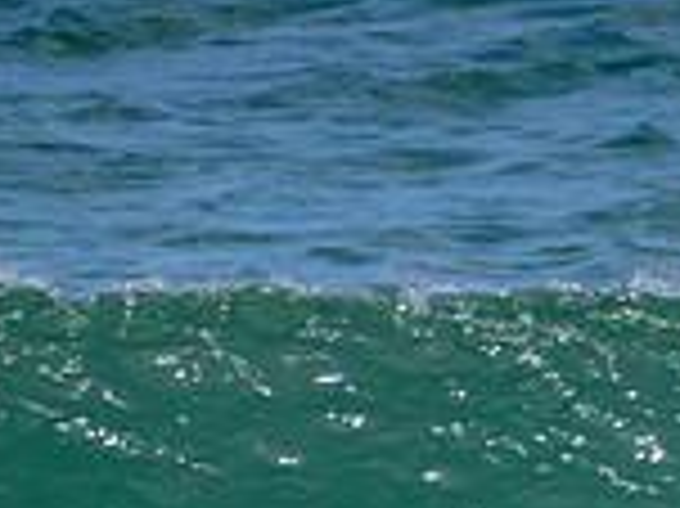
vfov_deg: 0.4
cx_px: 1251
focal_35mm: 3707
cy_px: 471
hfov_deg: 0.5
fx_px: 72763
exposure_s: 1/250
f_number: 11
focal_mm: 1000
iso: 125
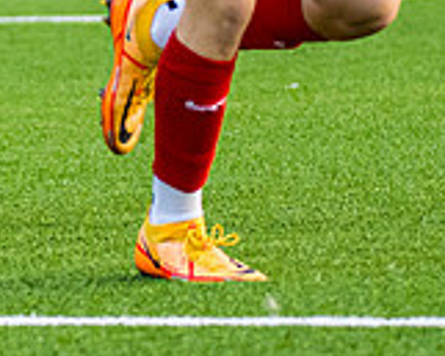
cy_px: -252
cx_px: -231
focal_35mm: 831
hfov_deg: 2.3
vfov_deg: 1.9
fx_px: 10951
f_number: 2.8
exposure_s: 1/1250
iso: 1250
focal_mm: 135
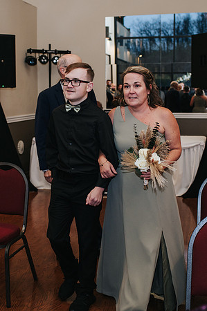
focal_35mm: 55
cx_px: 81
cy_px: 149
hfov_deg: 24.6
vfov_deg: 36.4
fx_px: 474
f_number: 3.2
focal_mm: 35
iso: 800
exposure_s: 1/200
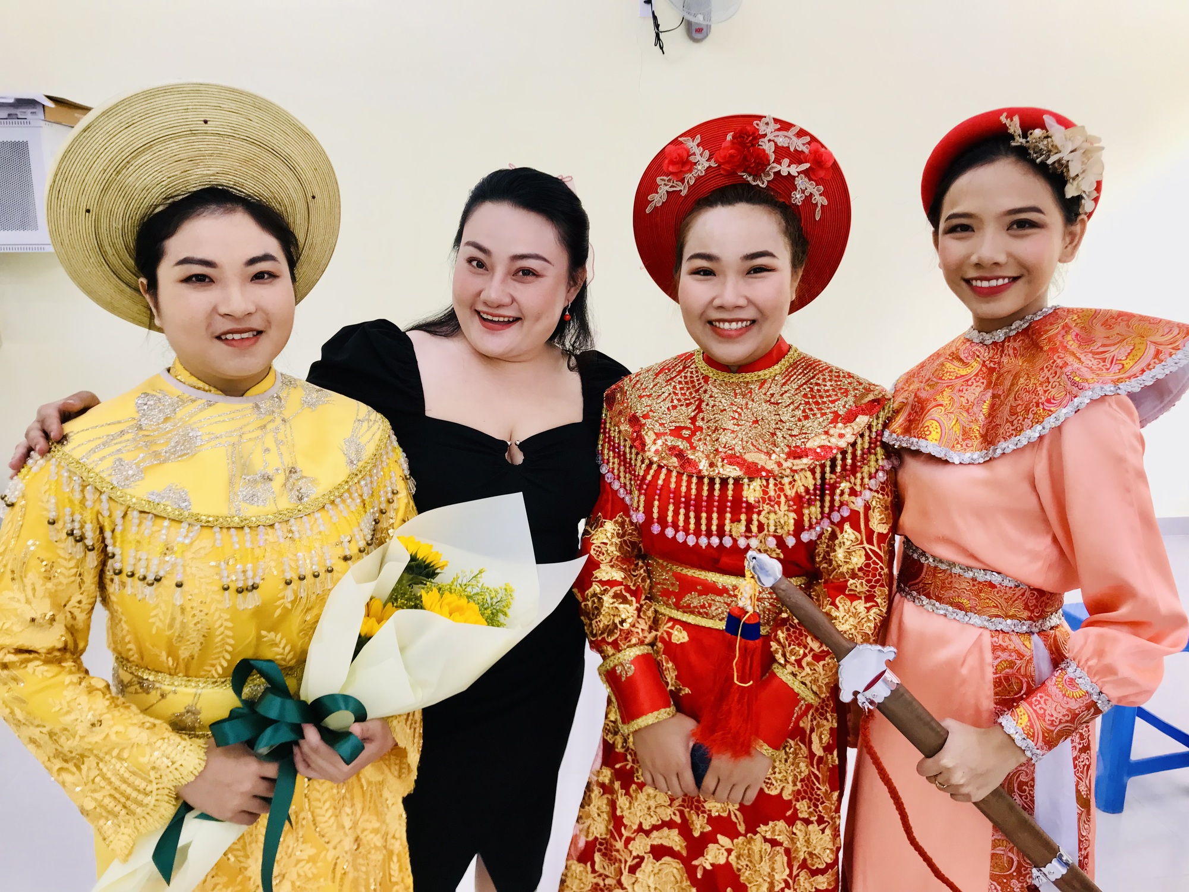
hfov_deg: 63.4
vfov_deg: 49.7
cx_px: 594
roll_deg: +1.6
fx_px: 962
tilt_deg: -11.6
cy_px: 446
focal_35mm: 28
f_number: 1.8
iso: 32
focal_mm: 3.99
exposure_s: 1/50
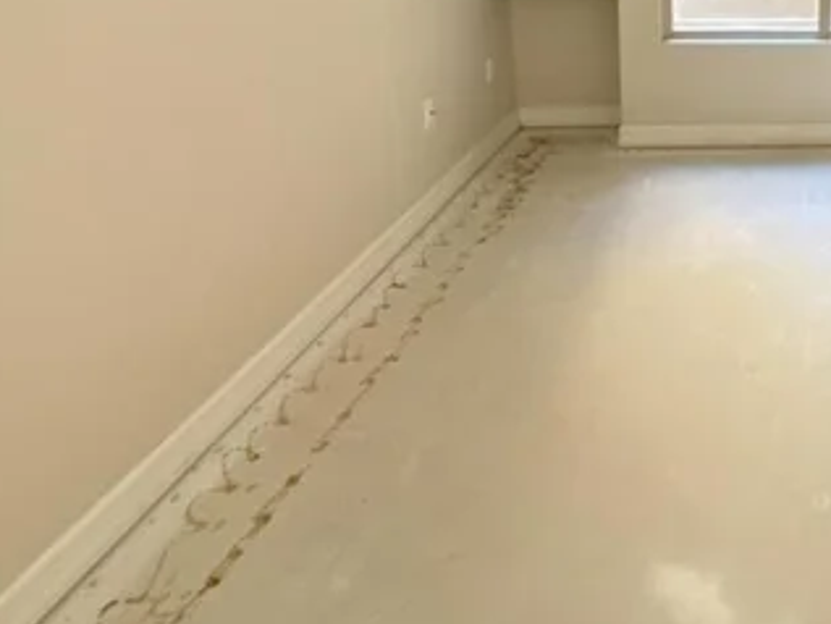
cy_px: -18
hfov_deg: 44.6
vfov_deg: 37.7
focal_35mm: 33
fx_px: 793
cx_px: 877
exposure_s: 1/60
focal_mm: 2.22
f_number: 2.2
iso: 500
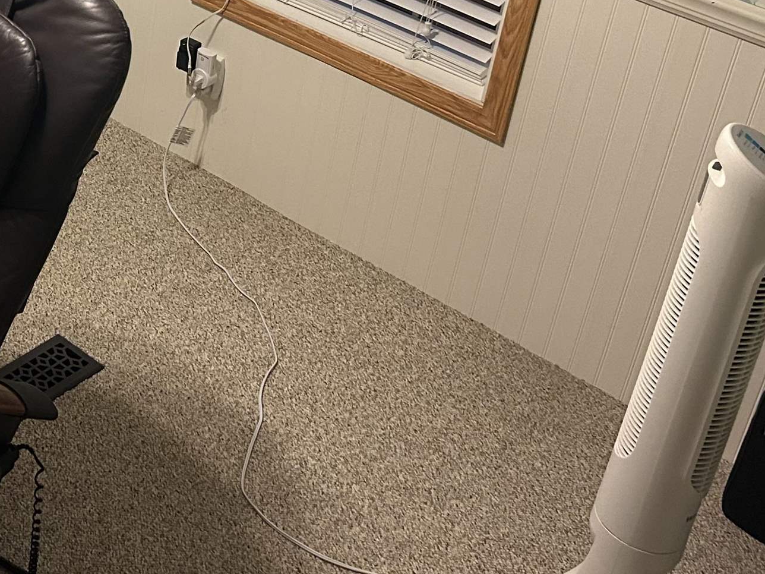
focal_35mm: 62
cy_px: -15
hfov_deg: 29.8
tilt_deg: -24.4
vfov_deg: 22.6
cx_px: 72
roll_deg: -6.3
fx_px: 1370
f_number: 1.5
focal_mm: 5.7
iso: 400
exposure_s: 1/60
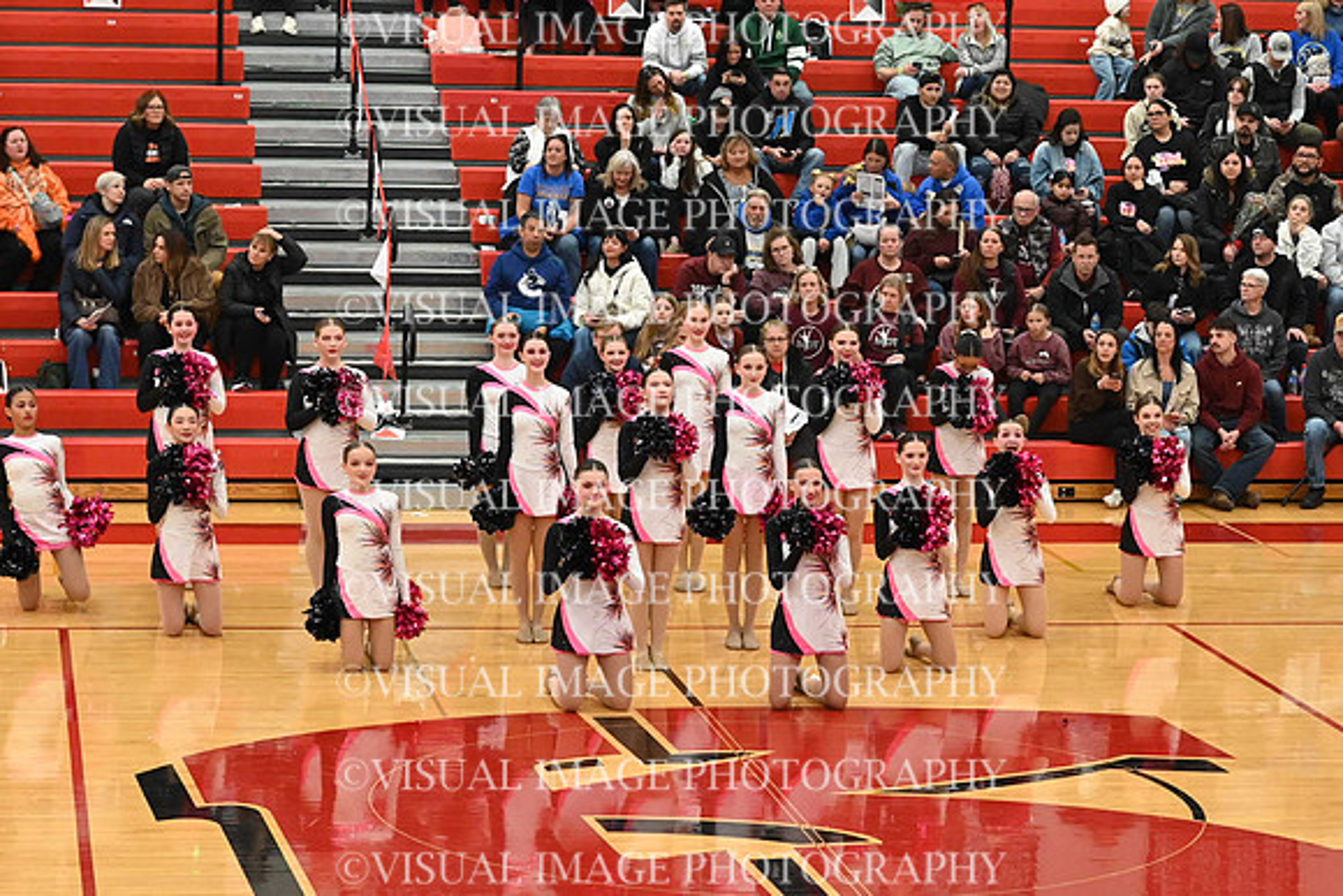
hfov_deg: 19.5
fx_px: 3918
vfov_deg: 13.0
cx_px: 672
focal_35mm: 105
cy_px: 448
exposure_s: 1/320
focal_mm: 70
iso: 8000
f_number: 4
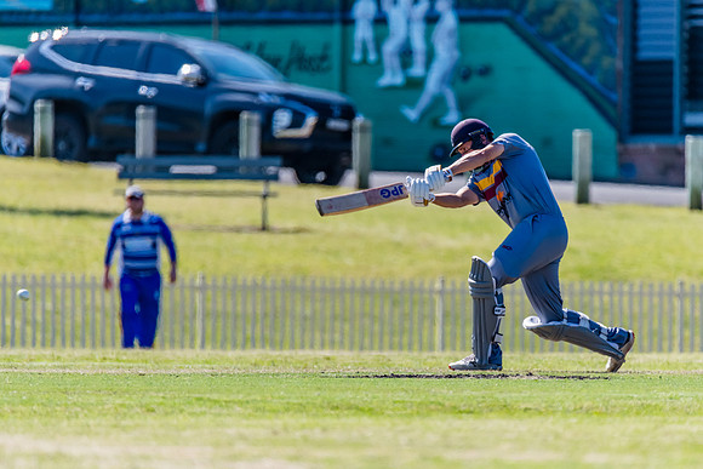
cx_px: 380
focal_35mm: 649
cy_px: 244
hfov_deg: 3.2
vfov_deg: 2.1
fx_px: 12677
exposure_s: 1/2000
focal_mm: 600
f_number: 6.3
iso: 640
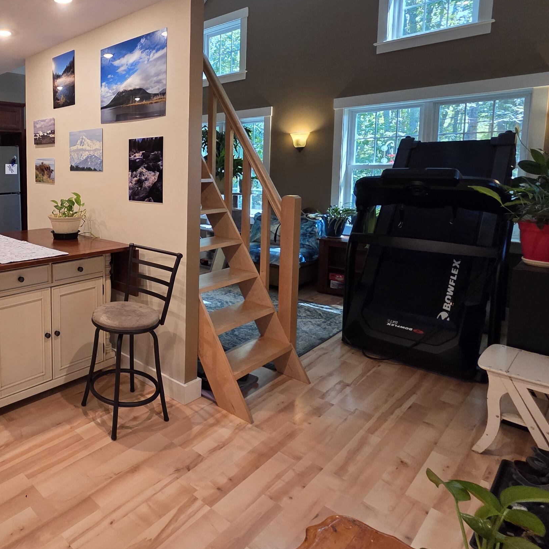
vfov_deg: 71.2
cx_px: 94
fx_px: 377
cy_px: 212
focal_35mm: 21
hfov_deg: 64.4
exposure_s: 1/60
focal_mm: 2.2
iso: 200
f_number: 2.2
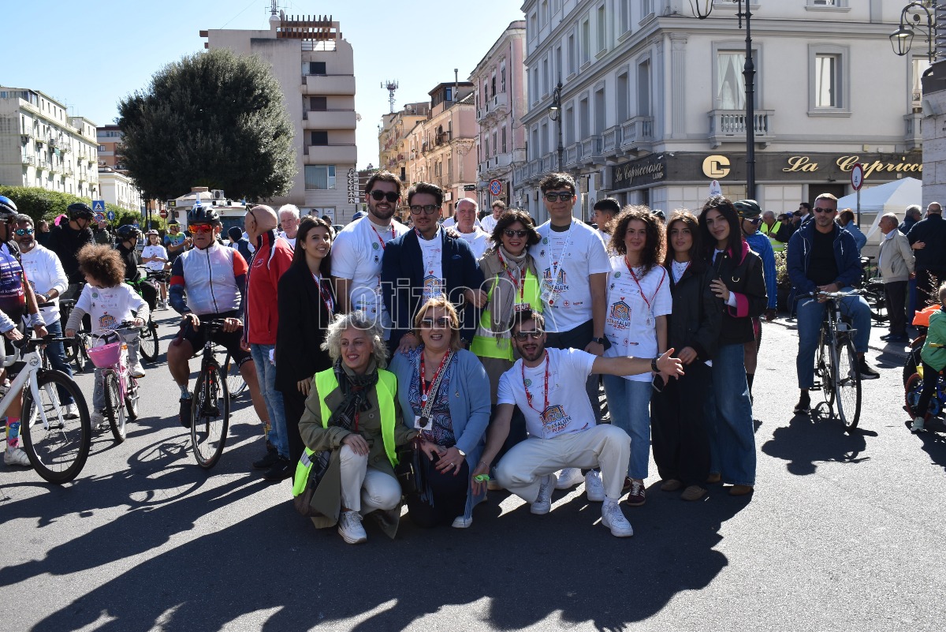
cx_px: 473
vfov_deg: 36.9
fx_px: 946
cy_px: 316
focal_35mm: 36
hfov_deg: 53.1
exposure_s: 1/250
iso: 160
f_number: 8
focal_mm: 24
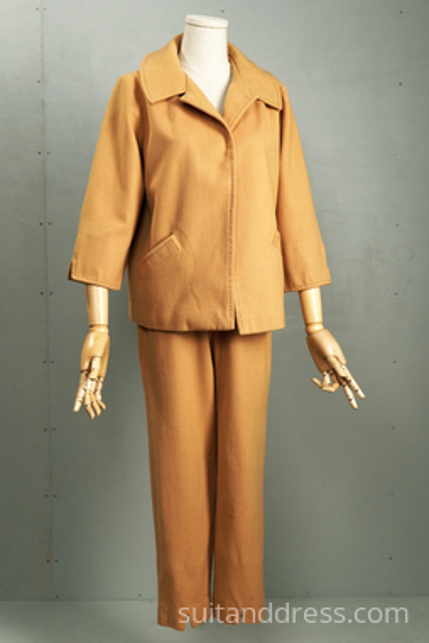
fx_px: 876
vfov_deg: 40.3
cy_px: 327
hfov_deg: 27.5
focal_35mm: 49
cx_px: 217
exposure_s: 1/100
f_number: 5.6
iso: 400
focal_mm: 32
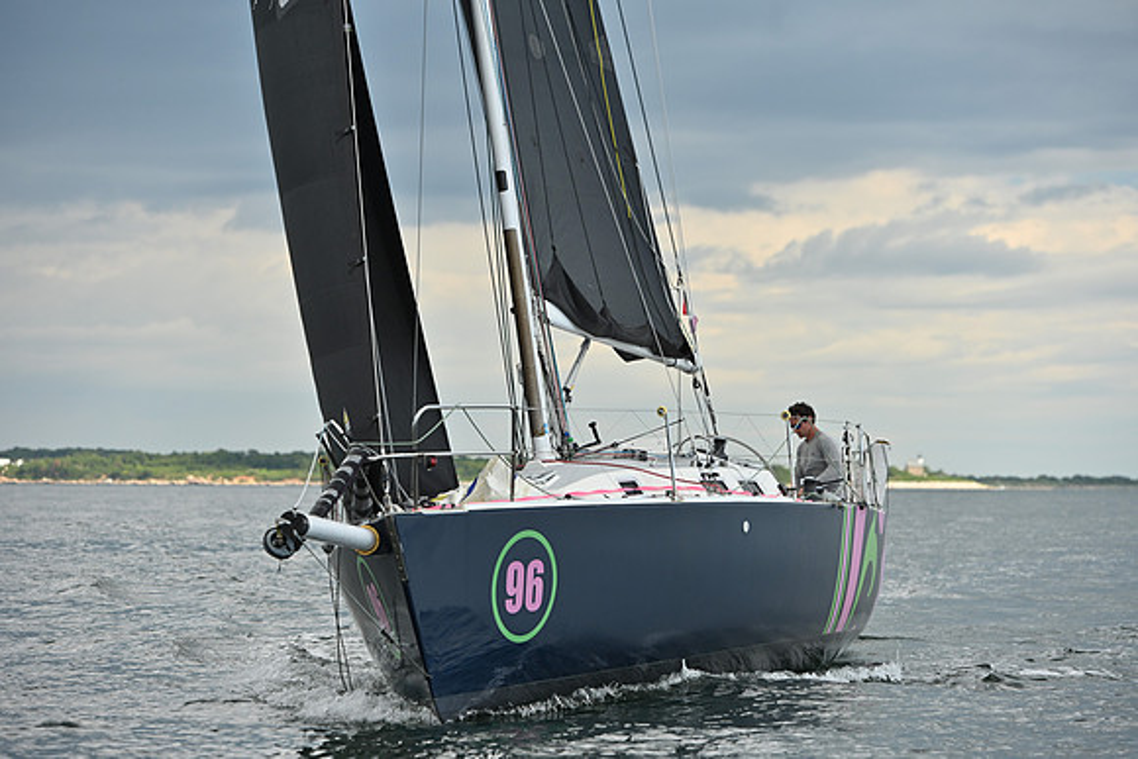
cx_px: 569
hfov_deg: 14.7
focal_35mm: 140
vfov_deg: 9.8
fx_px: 4426
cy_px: 380
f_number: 4
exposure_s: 1/640
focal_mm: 140
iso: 250
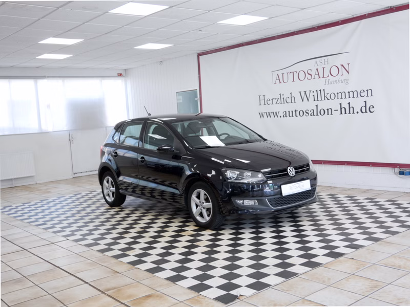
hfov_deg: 46.8
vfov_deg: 36.0
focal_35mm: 40
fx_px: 474
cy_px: 154
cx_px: 205
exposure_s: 1/60
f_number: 4.1
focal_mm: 20
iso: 320
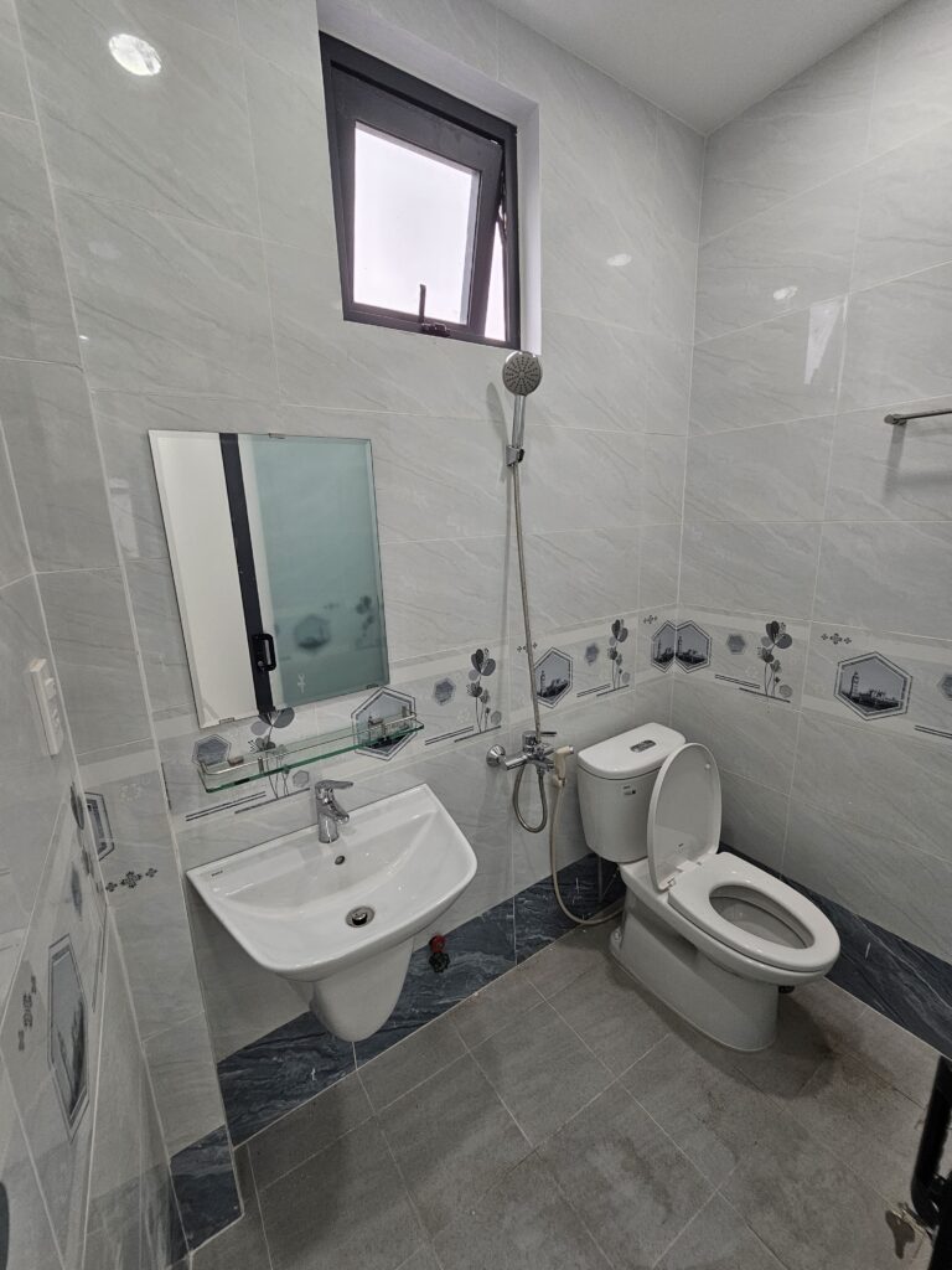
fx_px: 477
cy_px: 635
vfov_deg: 106.2
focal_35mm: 13
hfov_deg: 89.9
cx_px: 476
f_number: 2.2
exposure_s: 1/50
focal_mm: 2.2
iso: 64
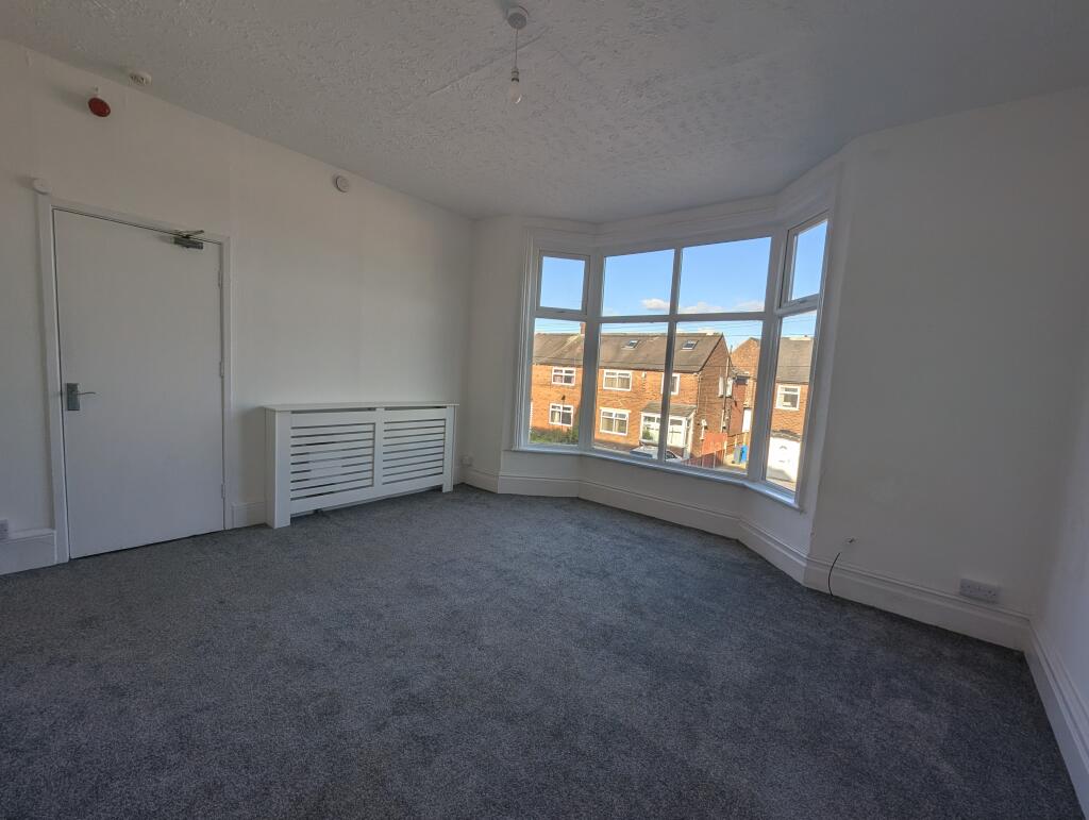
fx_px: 410
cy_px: 410
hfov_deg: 106.1
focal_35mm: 13
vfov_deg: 90.1
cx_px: 544
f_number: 2.2
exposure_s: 1/675
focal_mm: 1.95
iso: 47
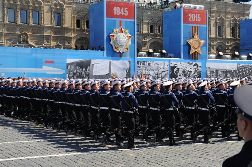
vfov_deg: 20.9
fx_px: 455
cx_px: 131
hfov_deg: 31.0
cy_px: 79
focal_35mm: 65
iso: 200
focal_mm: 58
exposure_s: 1/500
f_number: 5.6
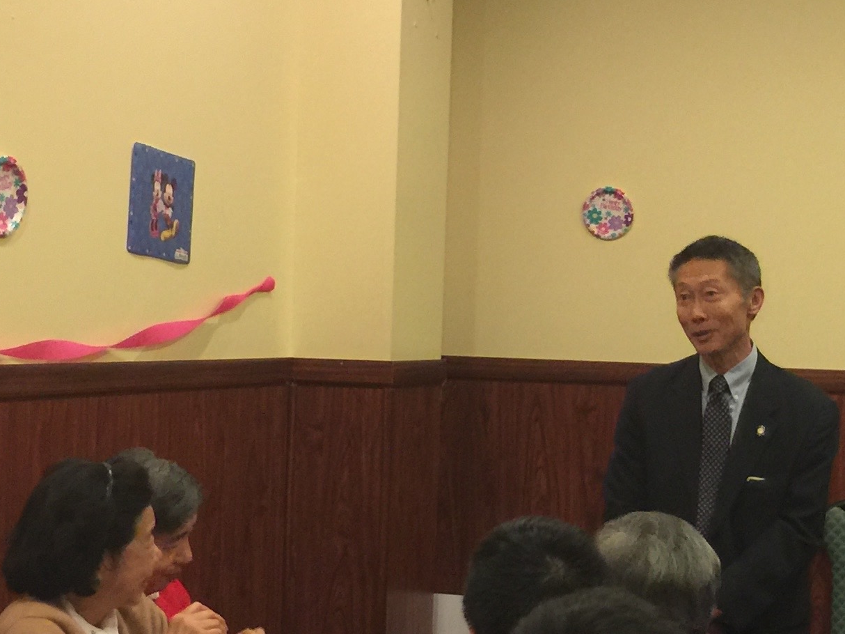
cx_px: 658
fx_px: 1904
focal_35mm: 78
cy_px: 372
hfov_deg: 24.7
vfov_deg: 18.9
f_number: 2.2
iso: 80
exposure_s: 1/4
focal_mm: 4.15
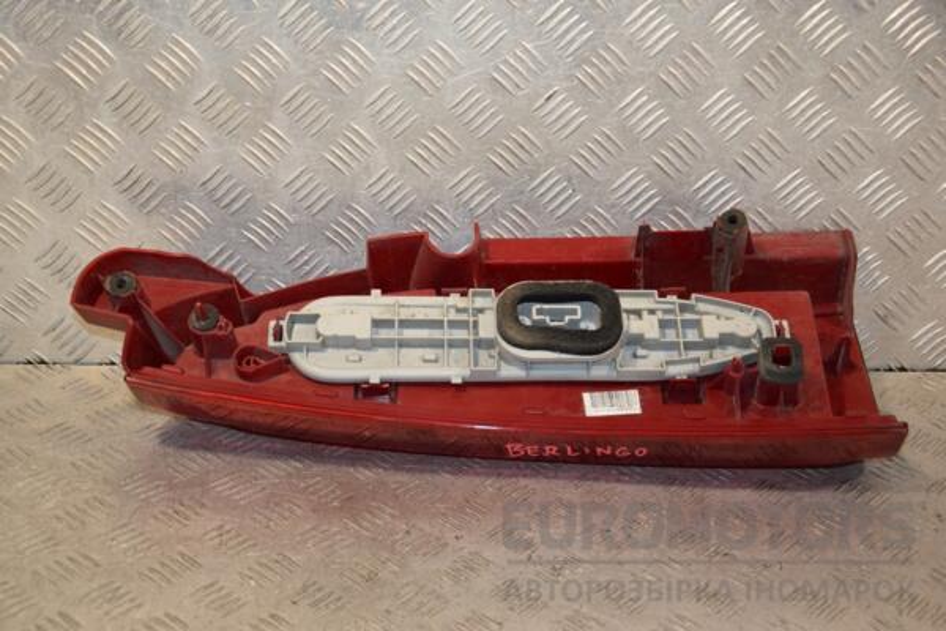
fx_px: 1577
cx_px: 473
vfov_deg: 22.6
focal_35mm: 60
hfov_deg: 33.4
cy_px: 316
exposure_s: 1/200
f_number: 5
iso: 800
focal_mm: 40
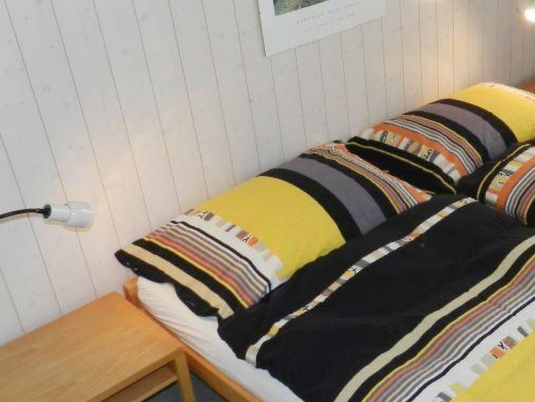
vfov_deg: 30.9
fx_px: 727
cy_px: 181
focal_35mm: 47
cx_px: 459
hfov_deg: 38.2
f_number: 3.4
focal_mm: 4
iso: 200
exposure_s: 1/30
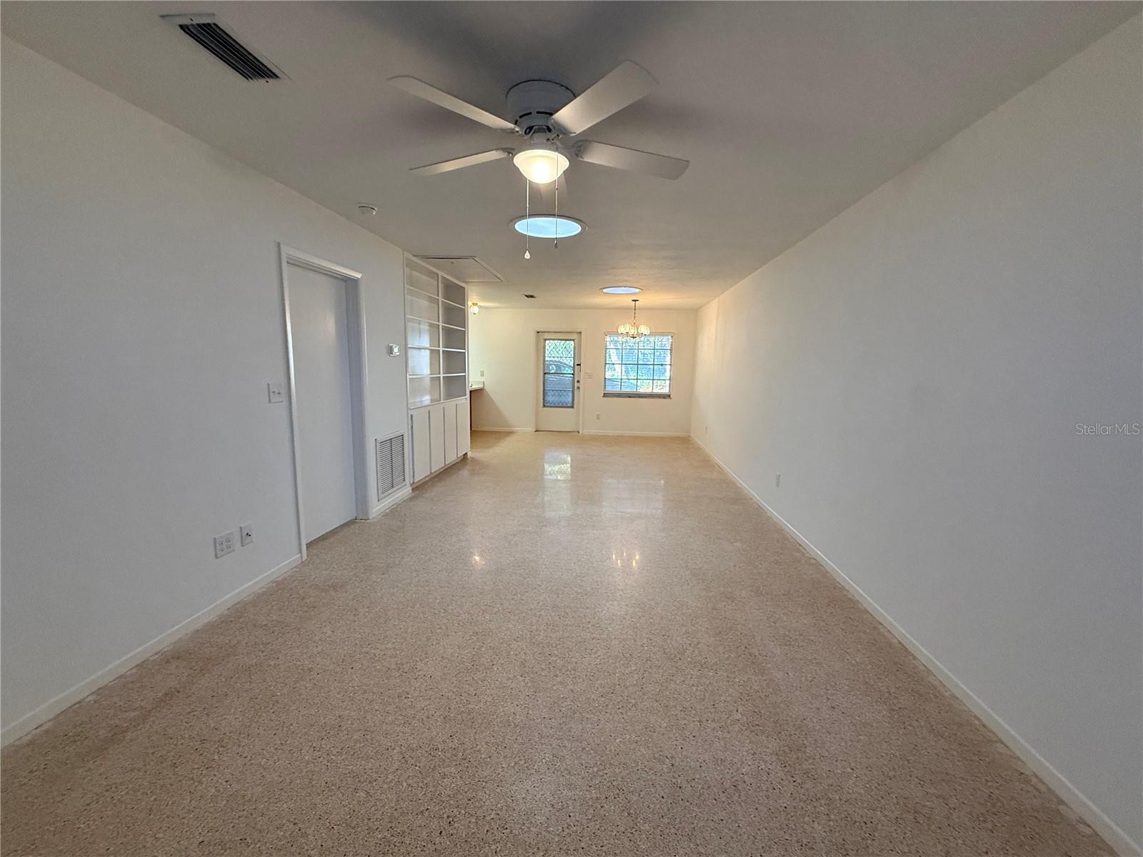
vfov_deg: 85.7
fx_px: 462
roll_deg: -1.3
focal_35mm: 14
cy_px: 428
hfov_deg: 102.1
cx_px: 572
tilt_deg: -7.7
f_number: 2.2
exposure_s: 1/120
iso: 250
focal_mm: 2.22
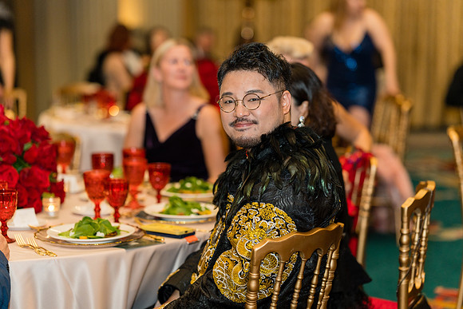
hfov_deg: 23.9
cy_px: 154
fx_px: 1093
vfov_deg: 16.1
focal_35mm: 85
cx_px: 232
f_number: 1.8
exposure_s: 1/200
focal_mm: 85
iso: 1000
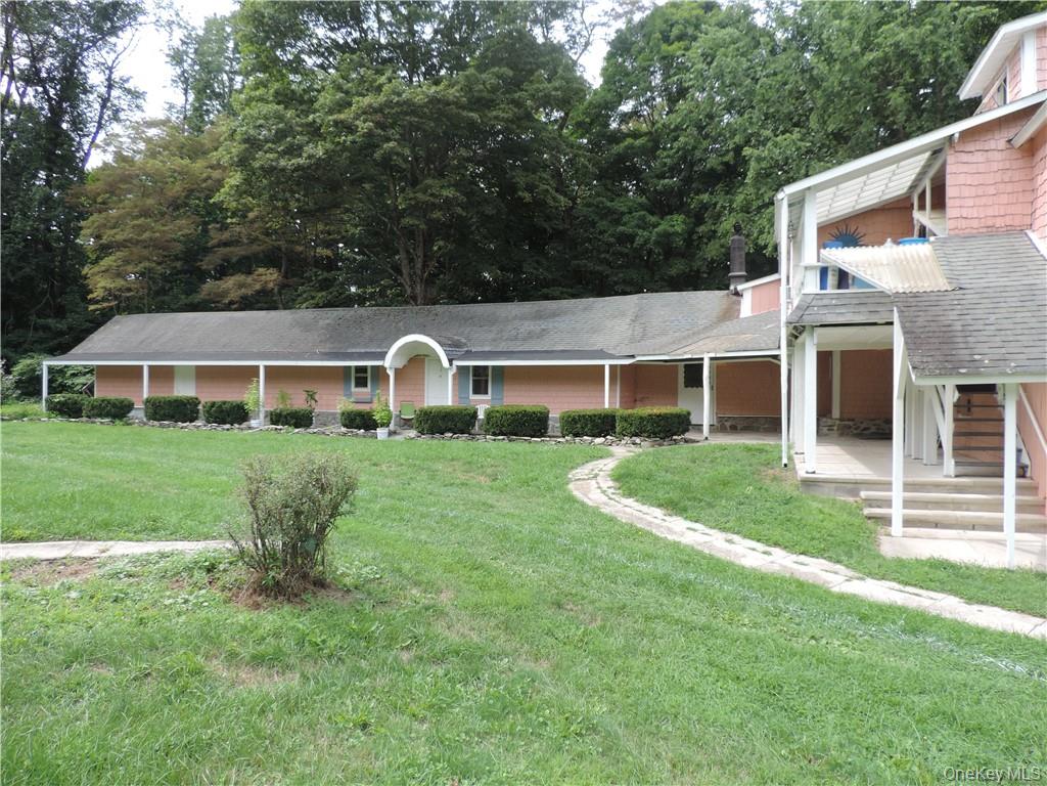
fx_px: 726
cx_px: 524
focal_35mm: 24
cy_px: 393
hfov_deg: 71.6
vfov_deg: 56.8
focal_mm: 4.3
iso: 80
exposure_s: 1/320
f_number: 3
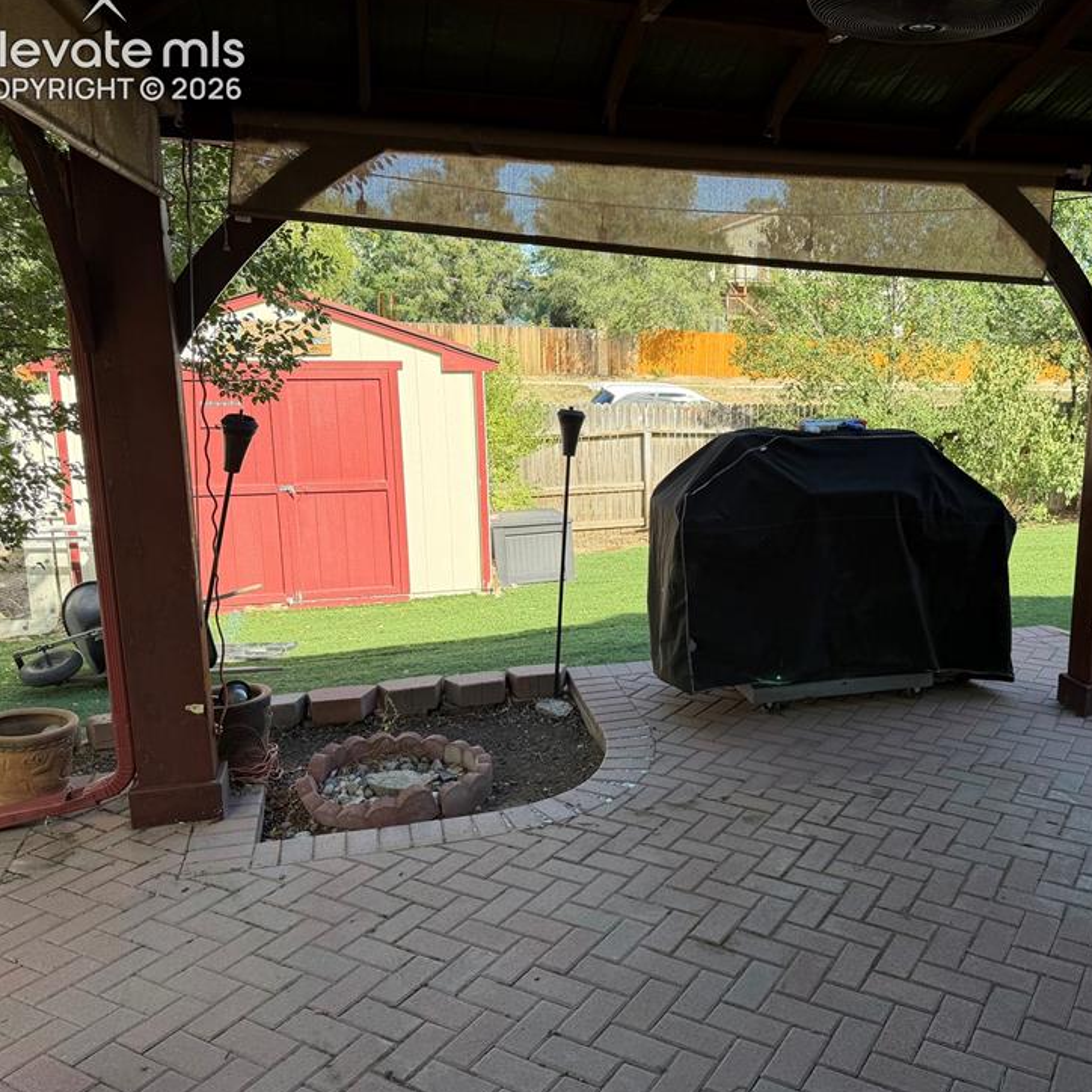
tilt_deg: -11.8
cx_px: 722
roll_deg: -0.2
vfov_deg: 54.0
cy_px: 545
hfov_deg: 53.1
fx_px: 1071
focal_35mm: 30
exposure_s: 1/1005
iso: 80
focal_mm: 6.76
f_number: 1.78
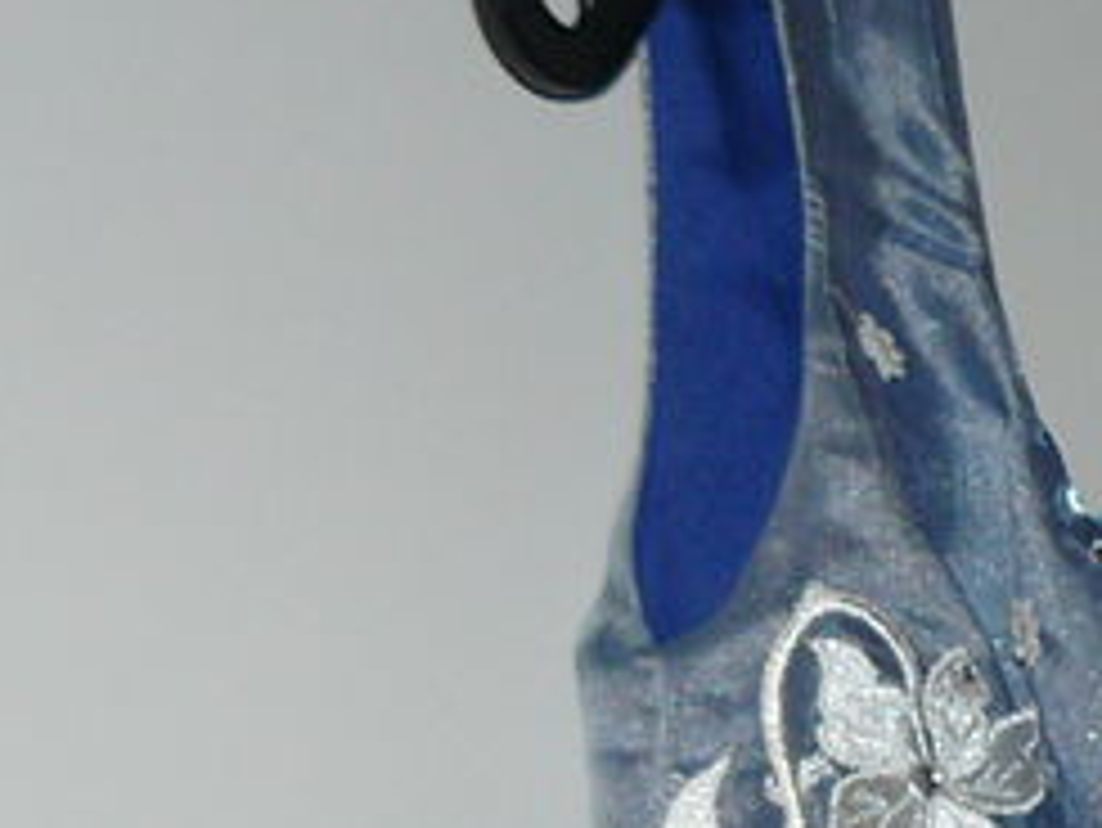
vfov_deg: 9.9
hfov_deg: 13.1
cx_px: 1273
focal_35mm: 147
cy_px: 1026
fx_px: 4682
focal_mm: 6
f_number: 2.8
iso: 100
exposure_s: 1/50
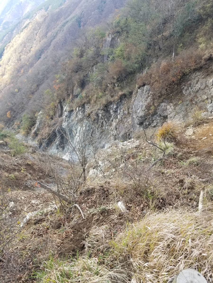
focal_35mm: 26
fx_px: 213
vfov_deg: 67.3
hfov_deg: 53.1
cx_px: 106
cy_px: 142
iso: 50
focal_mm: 4.25
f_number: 1.7
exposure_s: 1/183
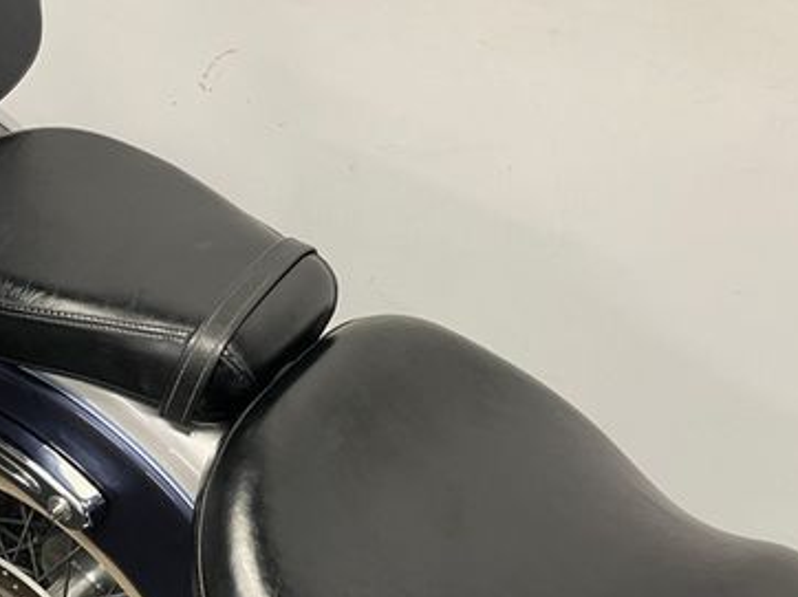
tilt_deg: -38.6
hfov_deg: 40.7
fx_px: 1060
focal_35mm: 46
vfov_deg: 31.4
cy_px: 350
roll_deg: +0.8
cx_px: 265
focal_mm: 5.1
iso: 100
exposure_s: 1/50
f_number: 1.6
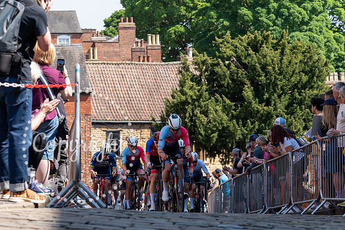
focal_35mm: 111
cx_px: 166
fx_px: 1065
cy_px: 170
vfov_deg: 12.3
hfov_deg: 18.4
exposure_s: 1/800
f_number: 4
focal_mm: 75
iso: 160
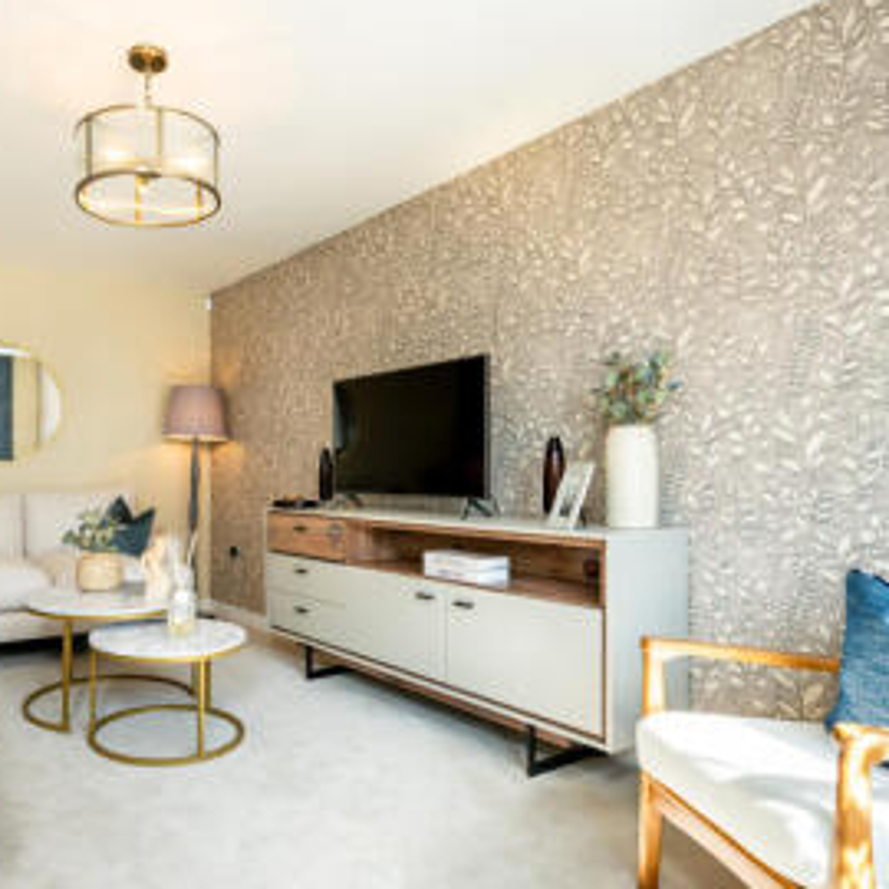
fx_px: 697
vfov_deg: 64.9
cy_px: 489
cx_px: 234
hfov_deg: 61.8
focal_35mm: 24
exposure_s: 1/20
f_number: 8
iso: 200
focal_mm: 16
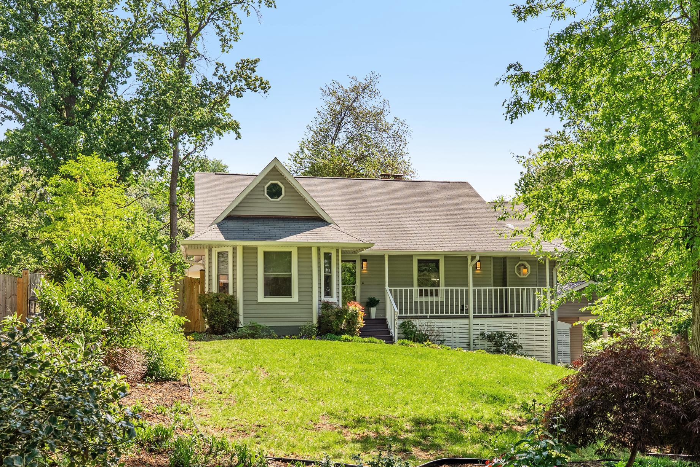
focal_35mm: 39
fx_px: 759
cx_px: 371
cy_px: 254
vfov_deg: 34.2
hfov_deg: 49.5
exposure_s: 1/160
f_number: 8
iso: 200
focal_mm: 35
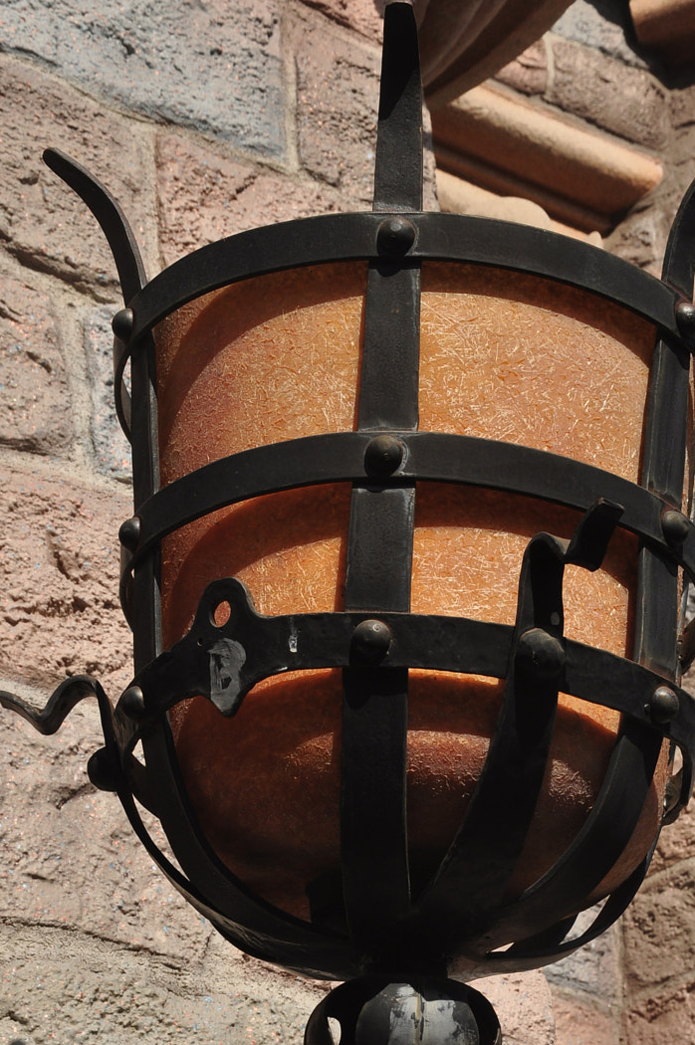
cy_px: 705
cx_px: 480
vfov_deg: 21.2
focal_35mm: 96
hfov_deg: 14.2
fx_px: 2785
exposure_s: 1/500
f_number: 11
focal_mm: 42
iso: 200
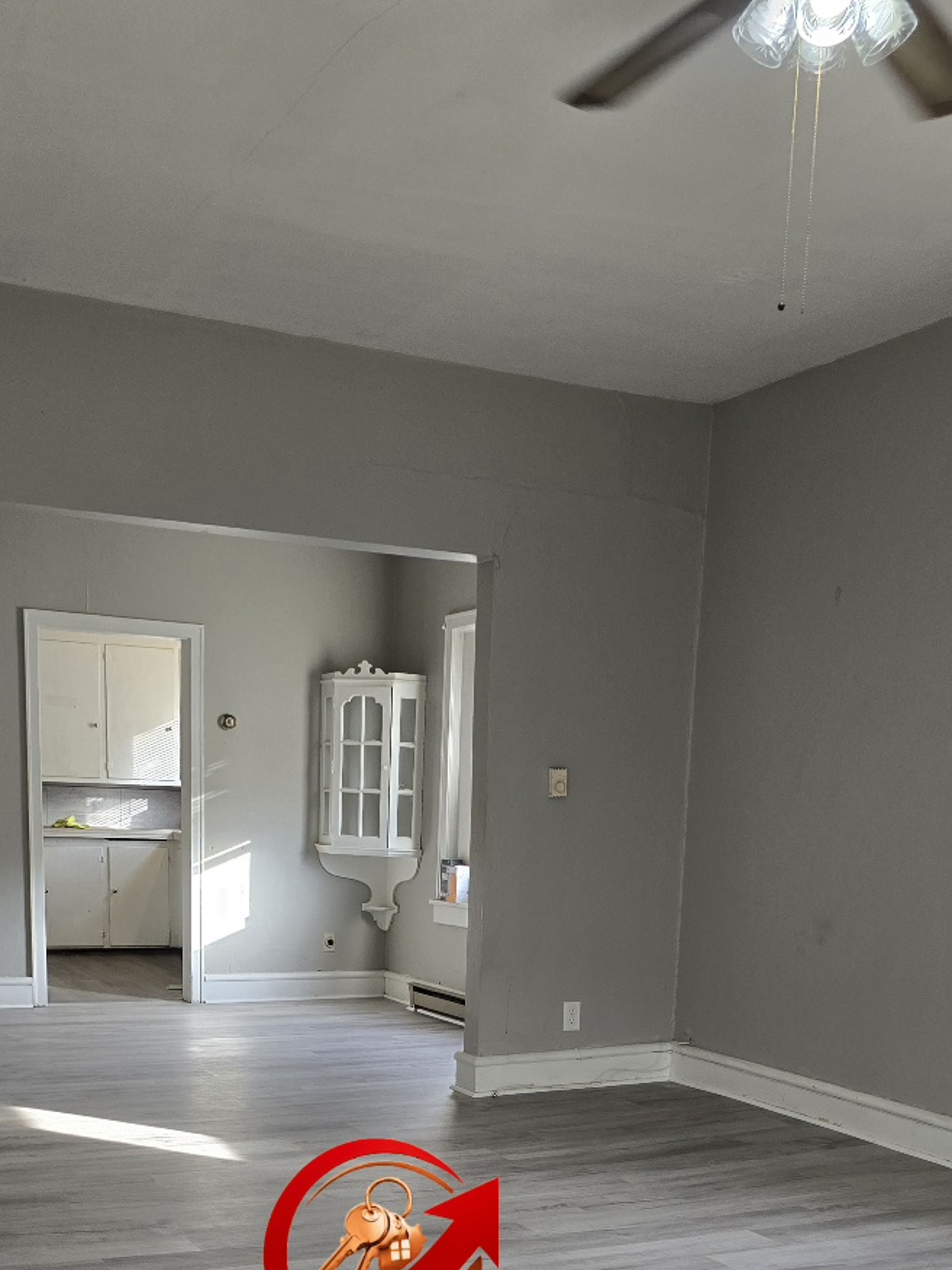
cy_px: 1119
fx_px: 1540
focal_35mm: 42
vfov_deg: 41.6
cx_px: 436
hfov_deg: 34.3
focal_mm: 6.3
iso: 125
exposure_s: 1/60.2
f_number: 1.7
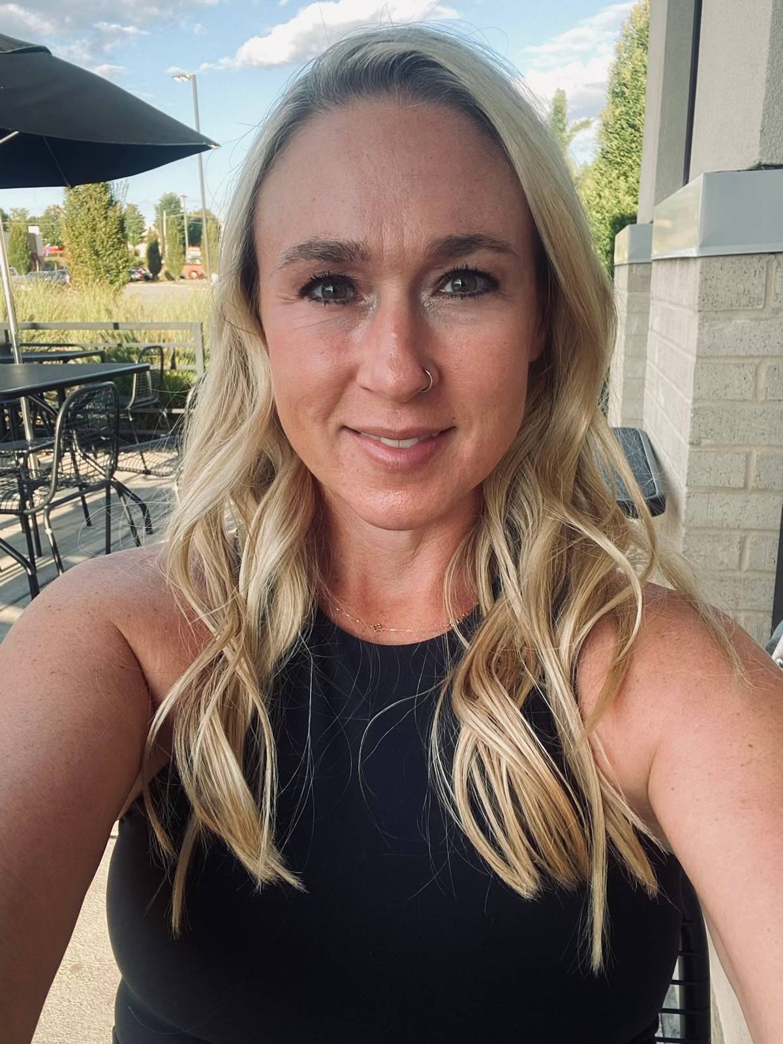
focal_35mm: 30
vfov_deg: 60.0
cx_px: 392
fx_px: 905
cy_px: 522
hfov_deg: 46.8
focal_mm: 2.71
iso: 40
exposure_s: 1/122
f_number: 2.2
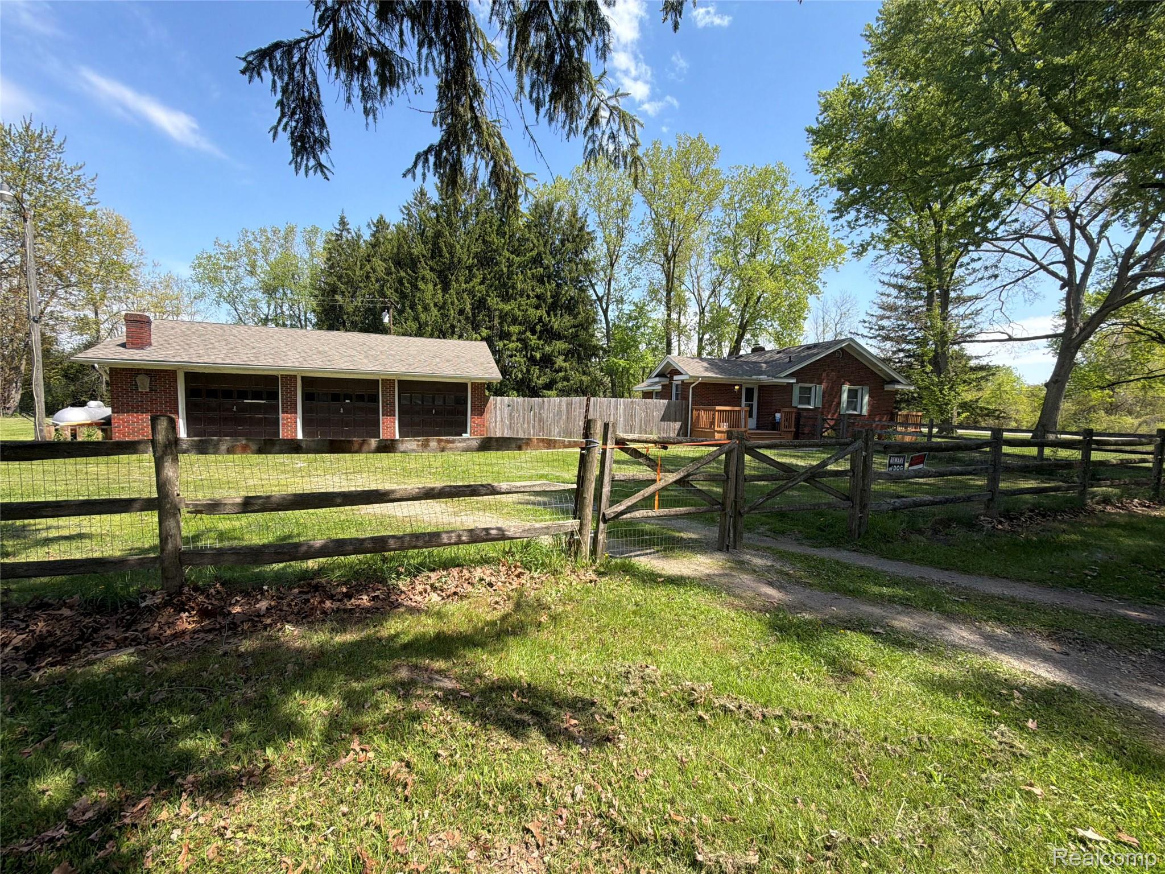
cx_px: 582
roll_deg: -1.1
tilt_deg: -4.1
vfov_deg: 85.7
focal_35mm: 14
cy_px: 437
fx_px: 471
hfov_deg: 102.1
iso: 40
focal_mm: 2.22
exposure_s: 1/751
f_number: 2.2
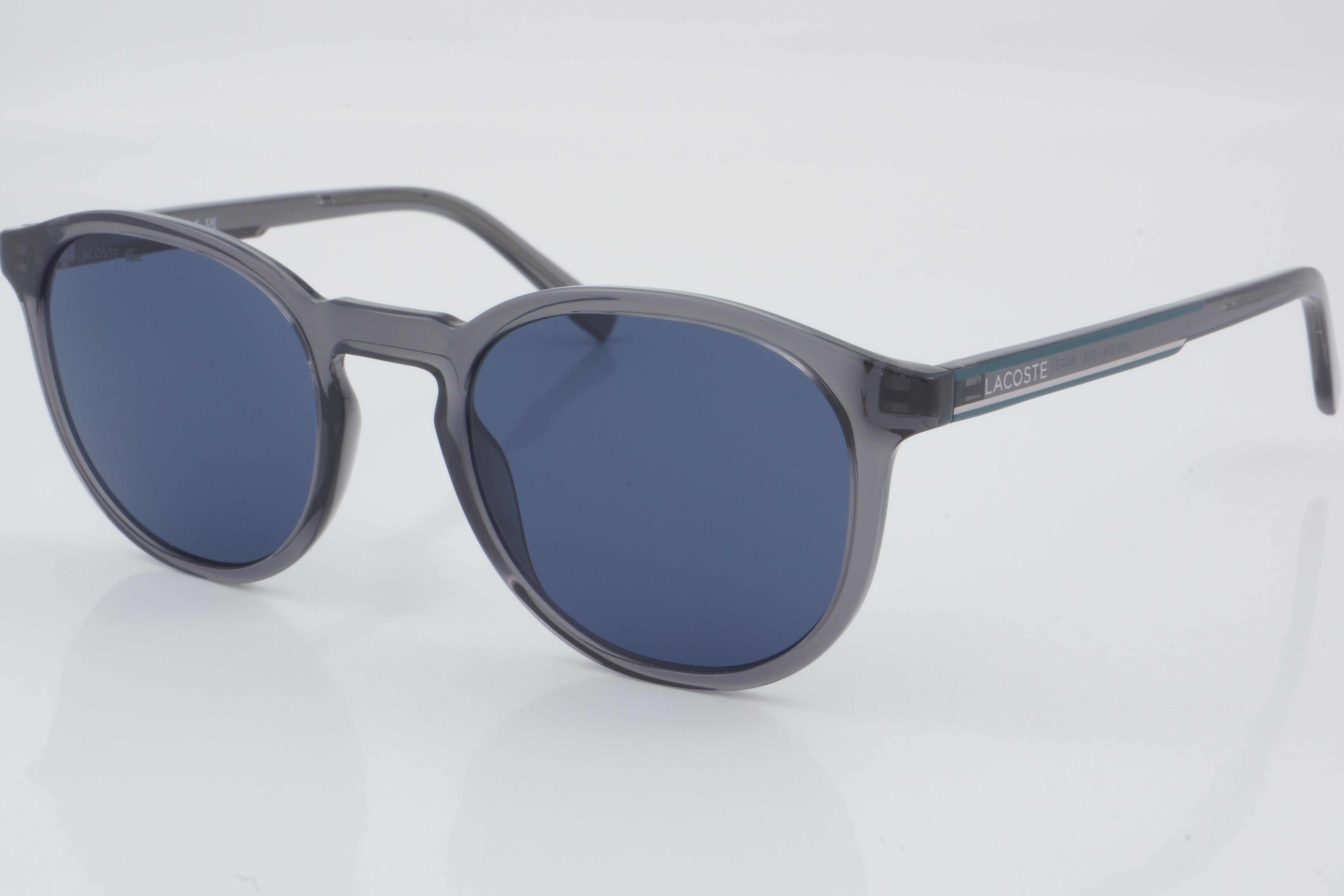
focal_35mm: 75
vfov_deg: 18.2
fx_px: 2800
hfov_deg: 27.0
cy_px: 448
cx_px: 672
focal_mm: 50
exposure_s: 1/3
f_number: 32
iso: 100
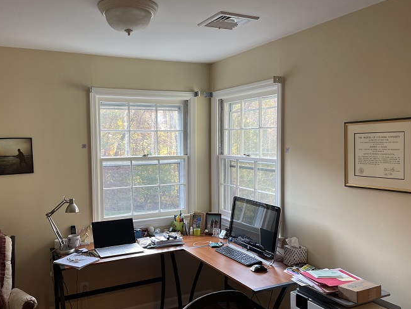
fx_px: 380
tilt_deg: -4.5
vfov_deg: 44.2
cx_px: 176
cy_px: 161
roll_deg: +0.9
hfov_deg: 56.6
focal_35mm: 32
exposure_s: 1/120
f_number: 1.6
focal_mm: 4.2
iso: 125
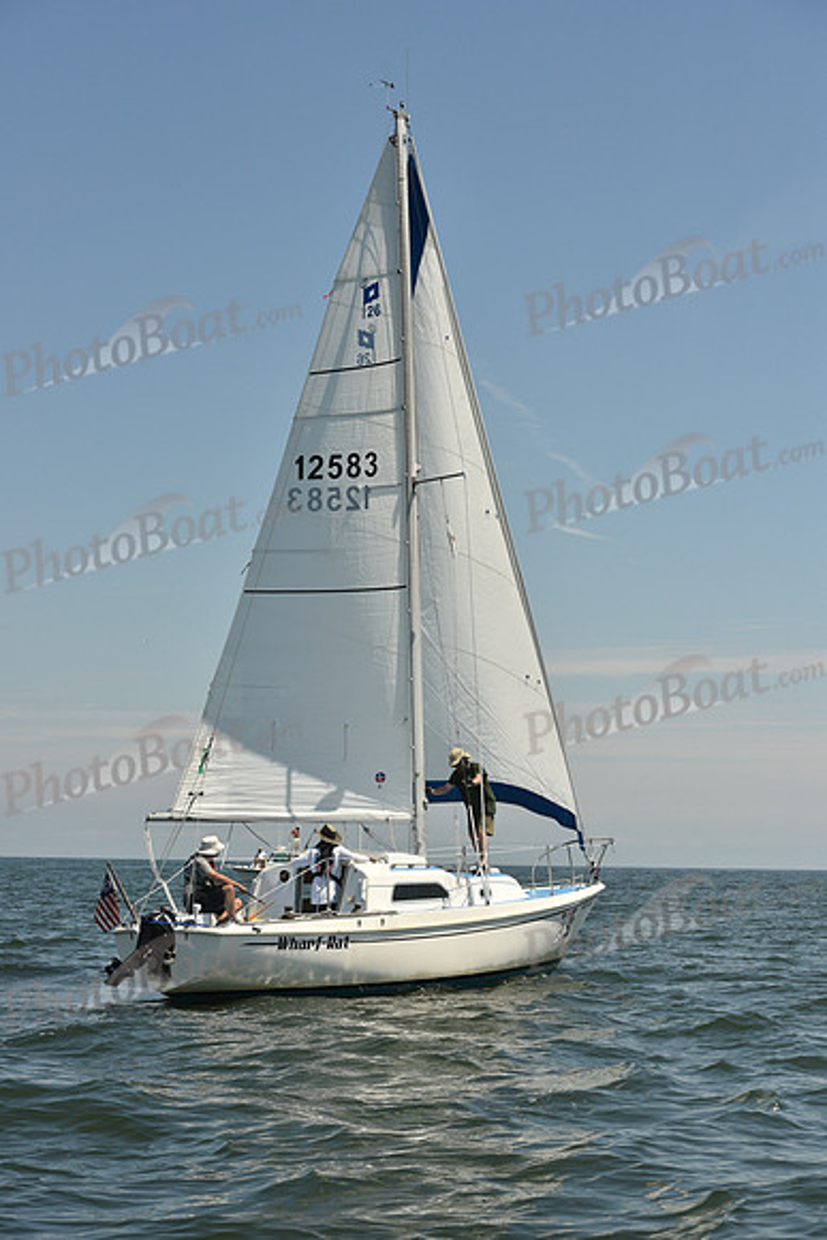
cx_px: 414
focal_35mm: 70
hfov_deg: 19.5
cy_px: 620
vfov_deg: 28.8
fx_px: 2410
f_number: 8
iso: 320
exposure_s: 1/1600
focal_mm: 70
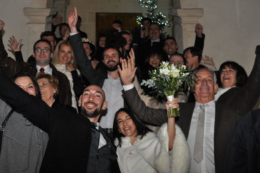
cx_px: 119
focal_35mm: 53
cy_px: 90
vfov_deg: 25.5
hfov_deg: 37.5
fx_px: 382
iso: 800
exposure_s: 1/60
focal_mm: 30
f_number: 4.2
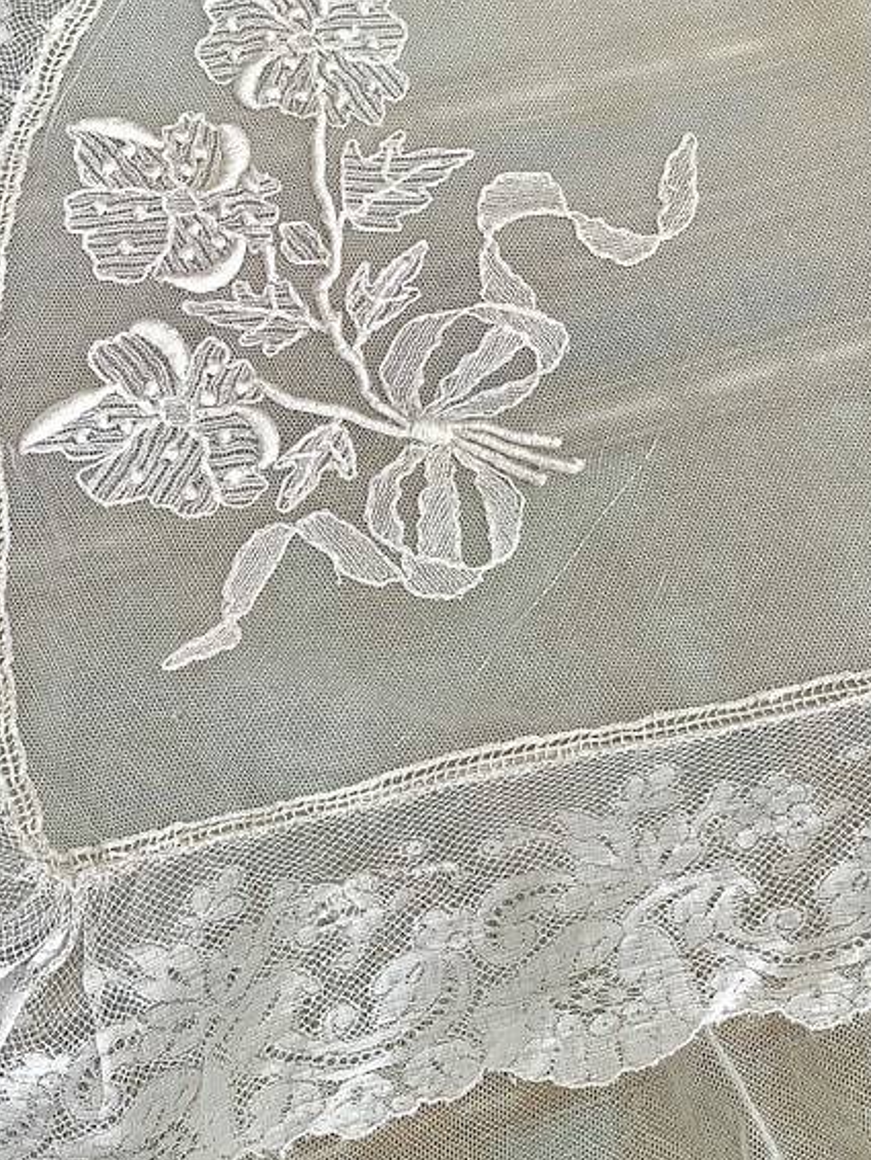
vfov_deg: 40.1
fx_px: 1576
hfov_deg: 30.9
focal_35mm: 47
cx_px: 439
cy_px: 420
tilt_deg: -74.1
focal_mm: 4.2
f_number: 1.6
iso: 125
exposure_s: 1/79
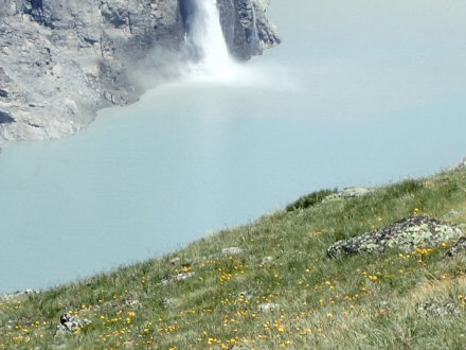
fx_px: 4079
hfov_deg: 6.5
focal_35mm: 303
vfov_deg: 4.9
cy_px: 52
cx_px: 326
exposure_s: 1/250
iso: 100
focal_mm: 18
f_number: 6.3
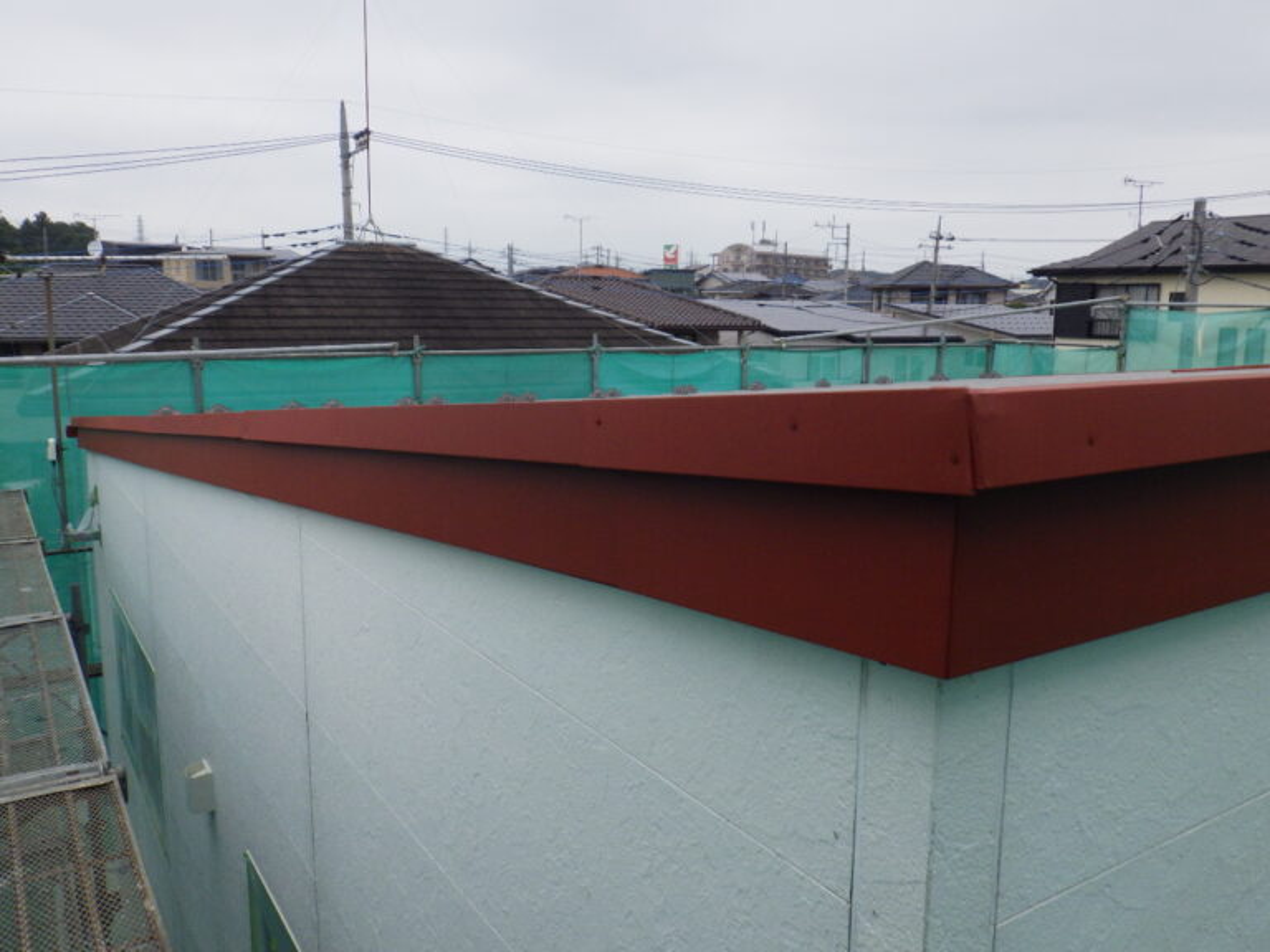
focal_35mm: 28
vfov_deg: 49.7
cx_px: 635
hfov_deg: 63.4
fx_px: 1027
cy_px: 476
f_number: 4.2
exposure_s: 1/1250
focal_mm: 5
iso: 250
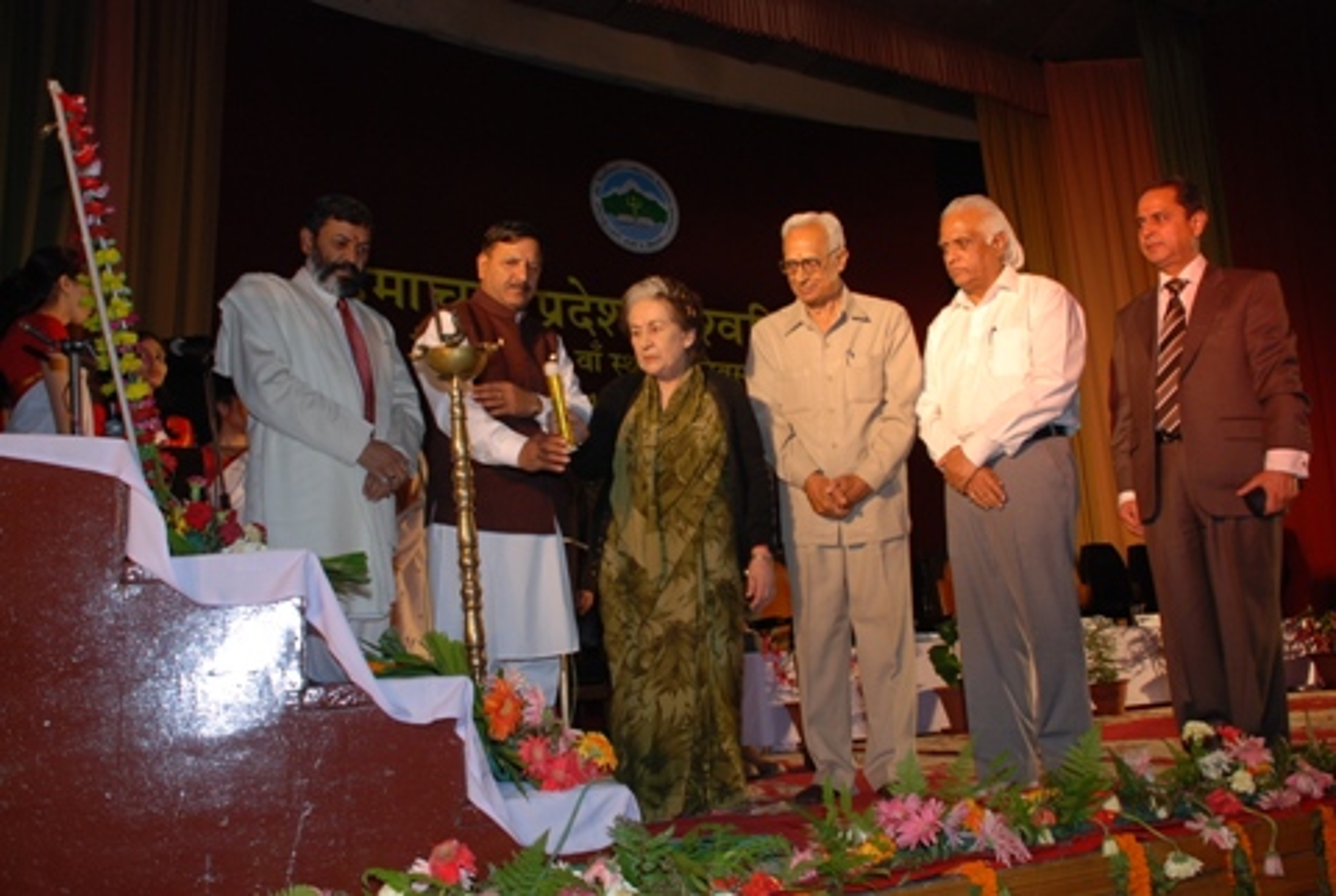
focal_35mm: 30
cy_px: 448
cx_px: 668
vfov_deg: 43.8
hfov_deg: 61.8
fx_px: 1115
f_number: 4
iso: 200
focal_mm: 20
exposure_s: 1/60
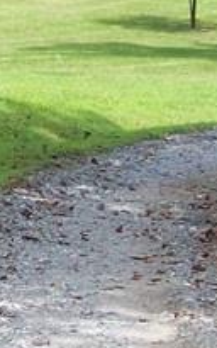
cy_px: -44
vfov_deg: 7.1
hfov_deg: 4.3
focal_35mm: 296
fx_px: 2803
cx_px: -327
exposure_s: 1/329
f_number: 3.4
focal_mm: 9.4
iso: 80
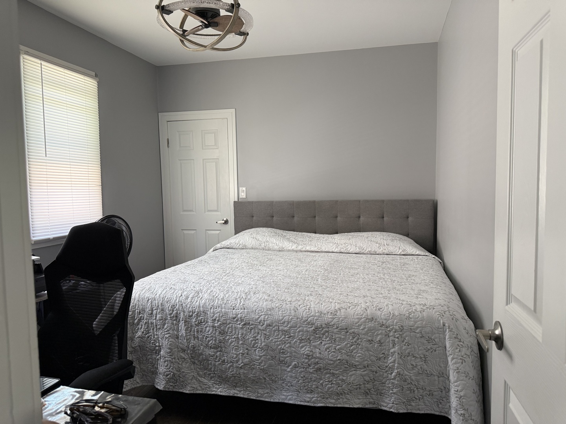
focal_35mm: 24
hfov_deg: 71.6
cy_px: 212
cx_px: 283
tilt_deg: -3.8
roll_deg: +1.3
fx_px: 392
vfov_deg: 56.8
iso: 320
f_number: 1.78
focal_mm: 6.76
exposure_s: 1/60
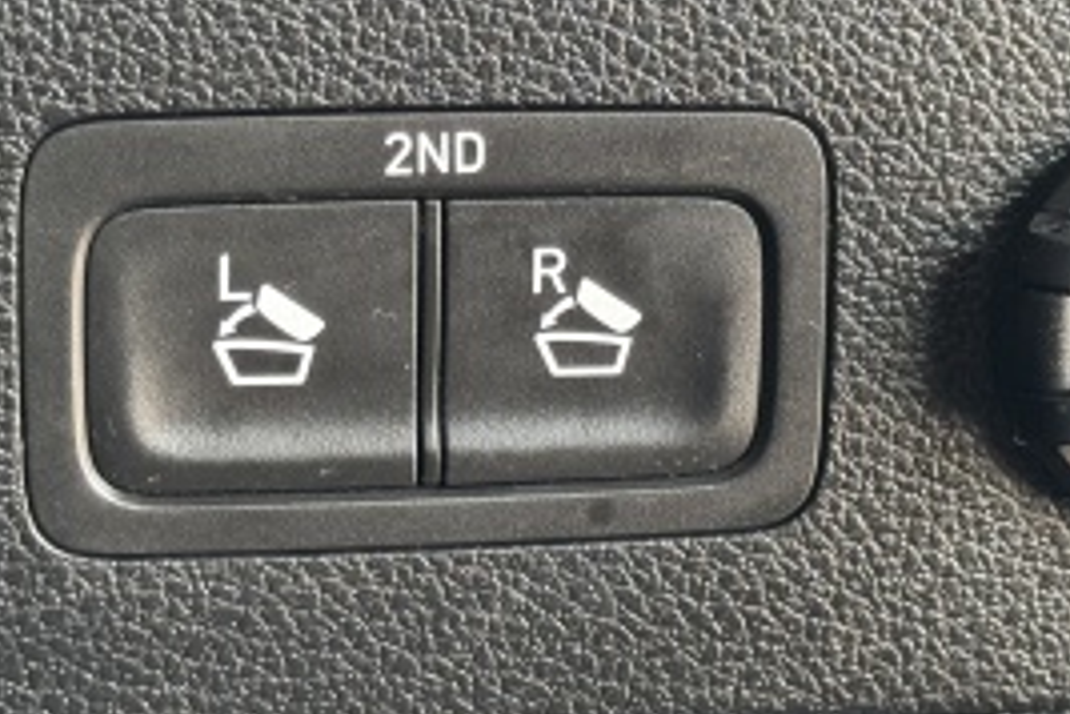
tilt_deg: -6.9
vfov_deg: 12.2
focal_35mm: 112
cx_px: 601
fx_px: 3329
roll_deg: -0.5
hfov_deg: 18.3
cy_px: 361
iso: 250
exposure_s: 1/60
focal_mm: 6.76
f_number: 1.78
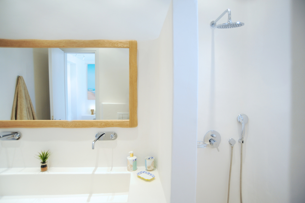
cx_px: 152
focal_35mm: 18
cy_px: 102
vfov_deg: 67.3
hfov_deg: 90.0
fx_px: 152
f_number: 3.5
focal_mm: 18
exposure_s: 1/80
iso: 500
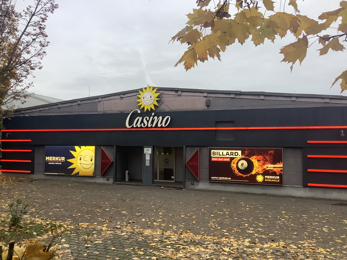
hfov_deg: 58.4
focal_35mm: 31
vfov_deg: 45.4
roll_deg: -0.5
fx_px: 311
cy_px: 130
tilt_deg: +2.4
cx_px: 174
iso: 50
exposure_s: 1/50
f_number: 2.4
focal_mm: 3.3
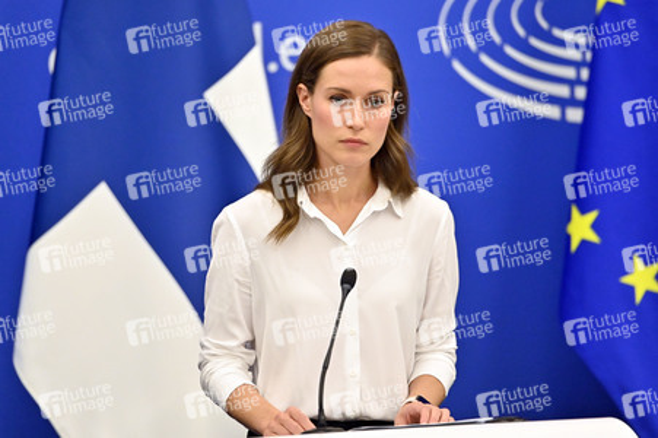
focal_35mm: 200
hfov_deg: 10.3
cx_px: 329
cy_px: 219
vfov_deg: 6.9
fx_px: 3653
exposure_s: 1/640
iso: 4000
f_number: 2.8
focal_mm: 200
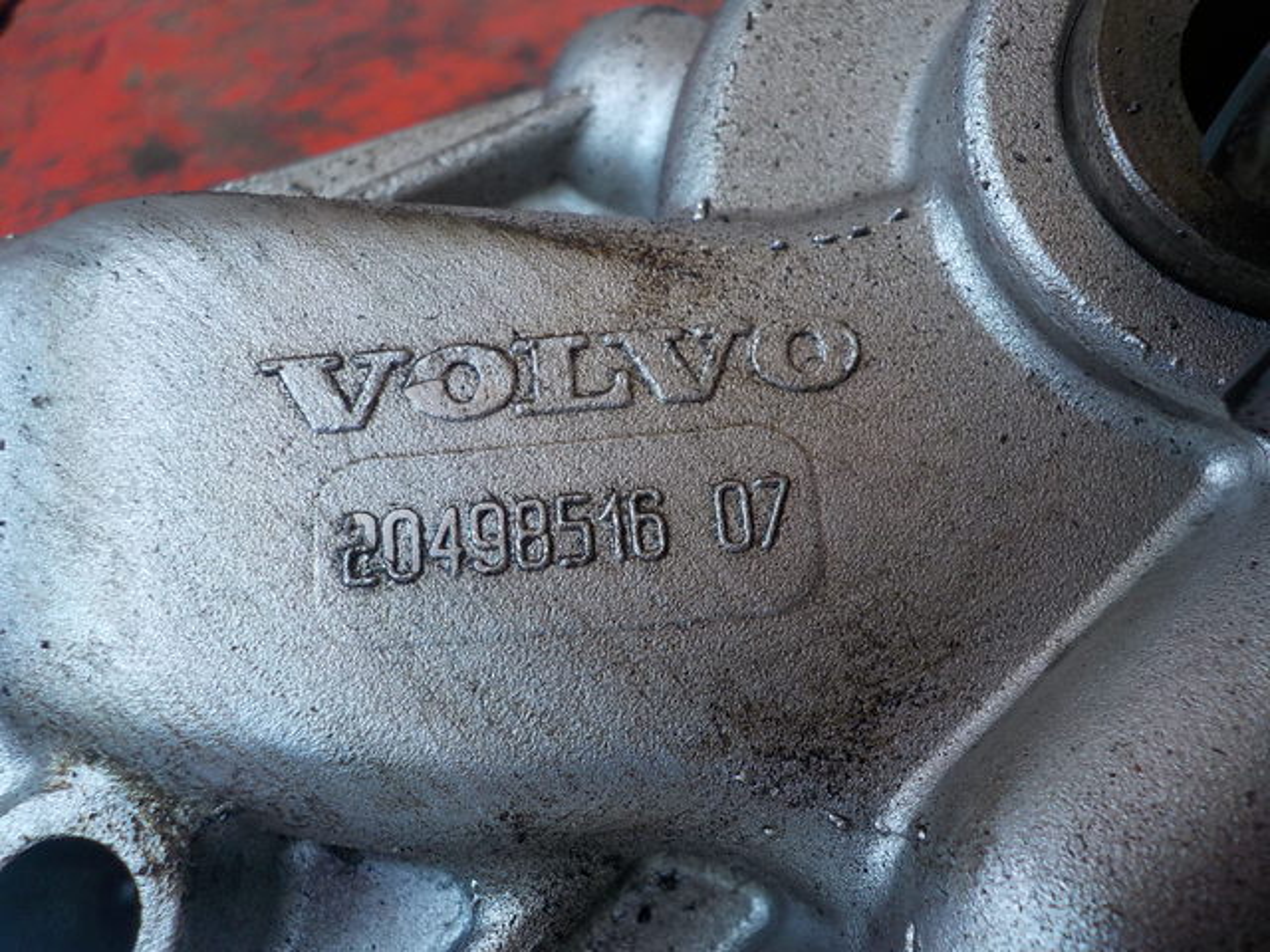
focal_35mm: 30
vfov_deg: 46.8
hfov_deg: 60.0
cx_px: 635
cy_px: 476
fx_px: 1101
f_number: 3.3
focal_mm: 4.1
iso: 125
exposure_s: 1/80
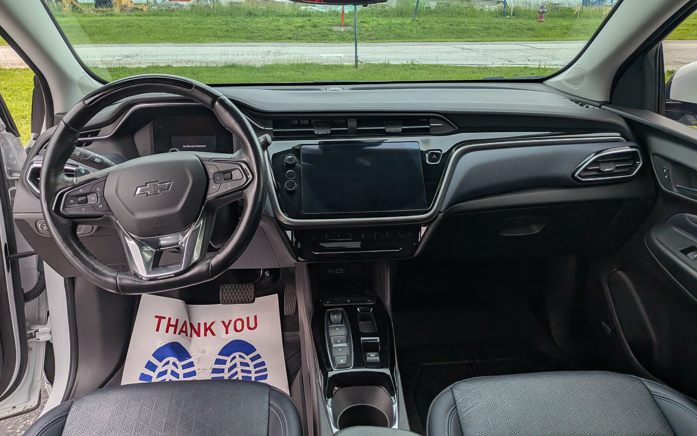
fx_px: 494
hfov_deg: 70.4
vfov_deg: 47.3
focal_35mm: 26
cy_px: 175
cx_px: 347
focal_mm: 4.53
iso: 28
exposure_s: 1/435
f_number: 1.7
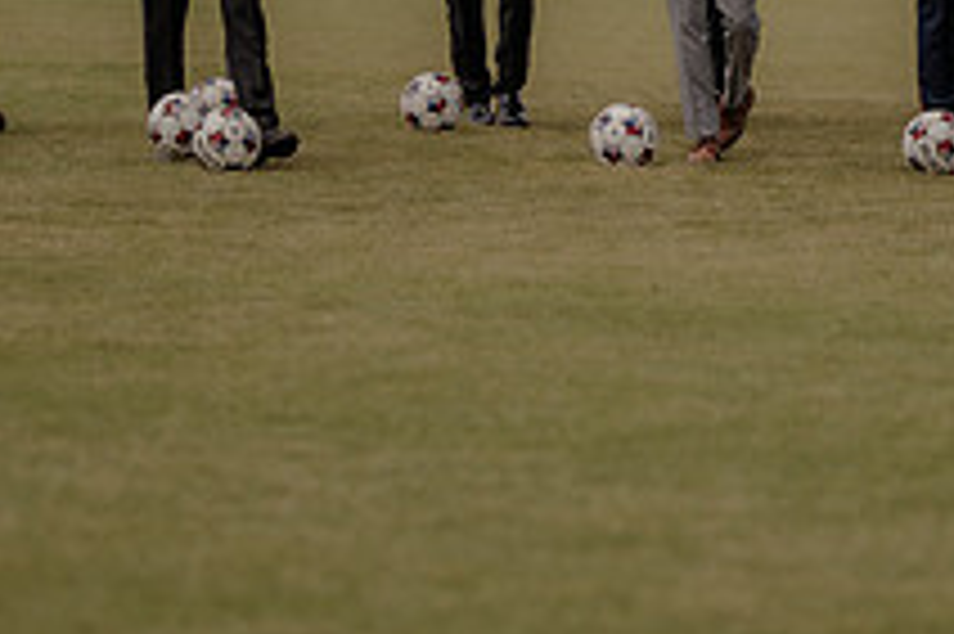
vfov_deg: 4.8
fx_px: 7573
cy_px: -3
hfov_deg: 7.2
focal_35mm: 286
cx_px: 652
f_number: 1.4
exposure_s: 1/4000
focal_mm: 85
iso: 125
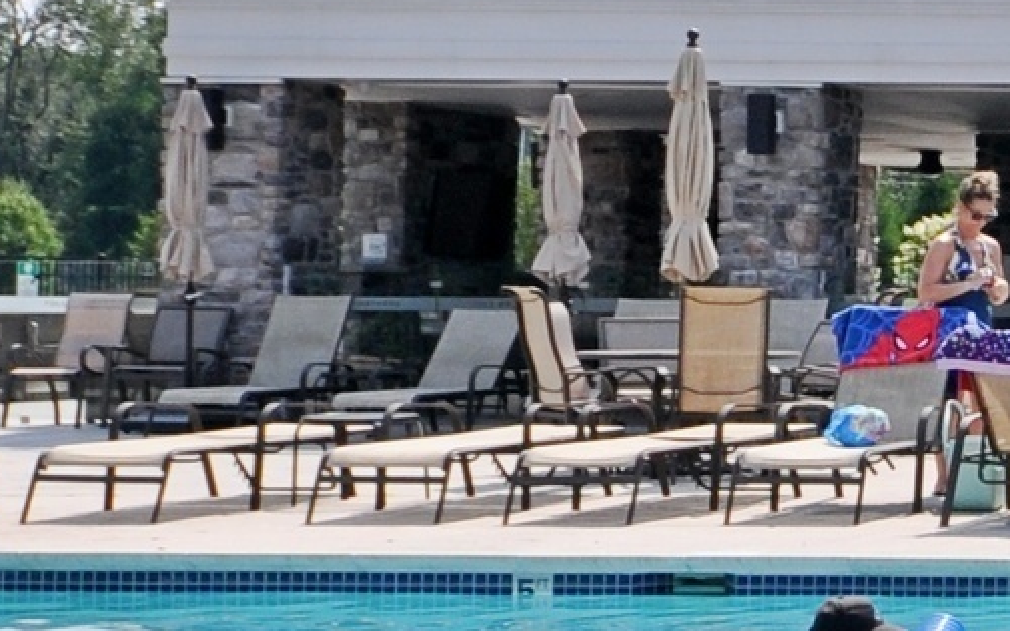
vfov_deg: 14.0
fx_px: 2560
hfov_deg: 17.3
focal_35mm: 93
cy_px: 222
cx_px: 1926
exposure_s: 1/320
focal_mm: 10
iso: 200
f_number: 9
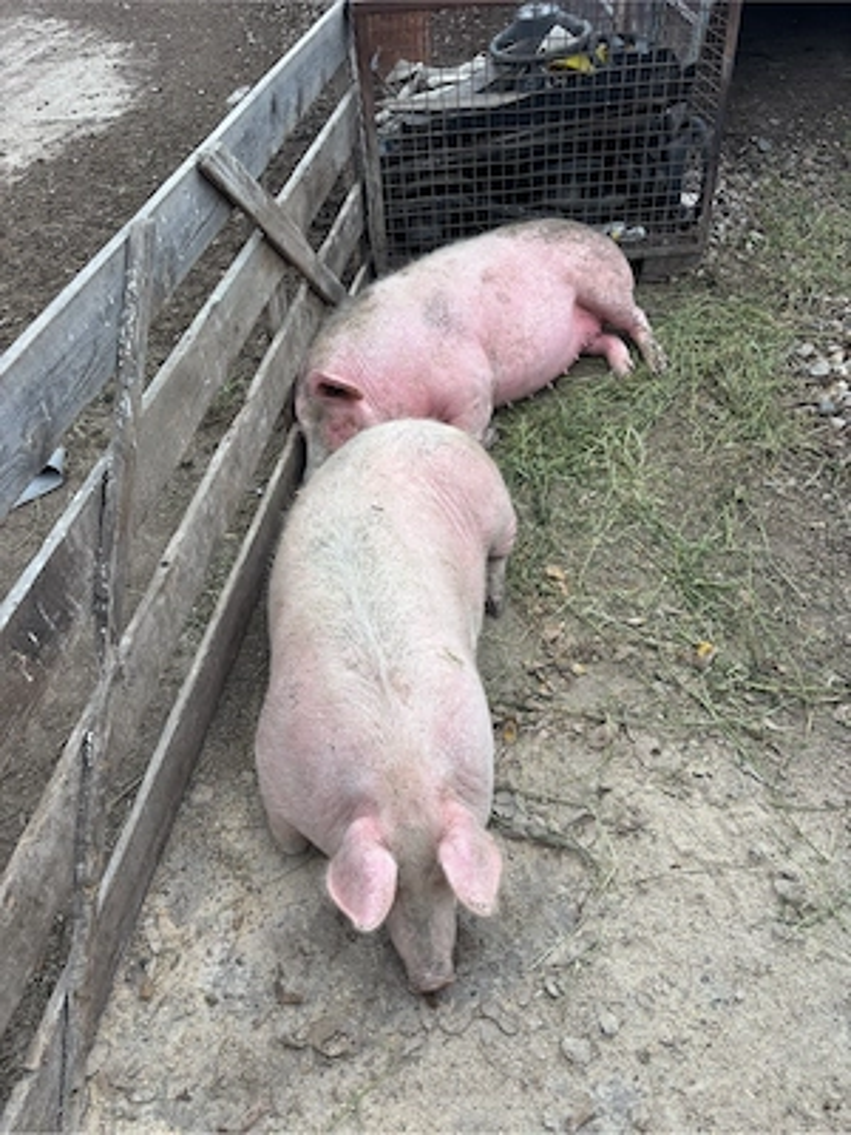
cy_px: 568
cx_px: 426
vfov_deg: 67.3
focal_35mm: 26
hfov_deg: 53.1
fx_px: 852
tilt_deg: -44.0
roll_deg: +3.6
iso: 50
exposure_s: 1/693
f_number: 1.6
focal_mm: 5.96
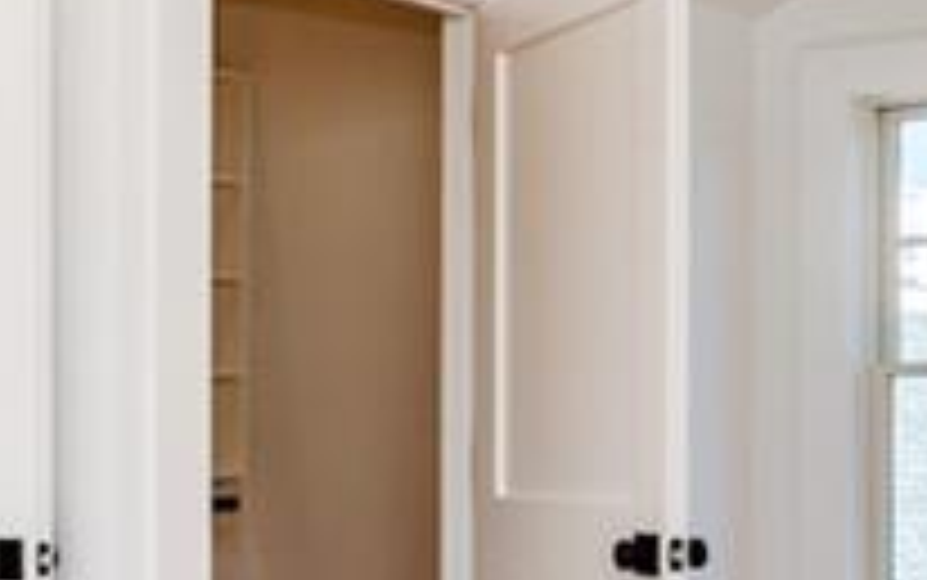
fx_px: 2047
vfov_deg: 16.0
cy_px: 468
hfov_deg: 25.4
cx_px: 630
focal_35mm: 81
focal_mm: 16
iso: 100
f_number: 6.3
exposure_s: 1/80
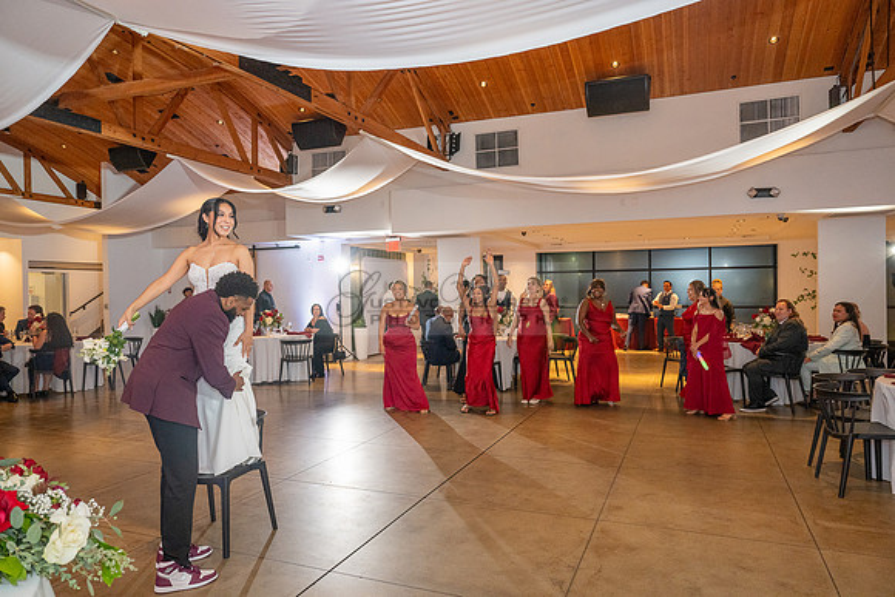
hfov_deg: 73.7
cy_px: 298
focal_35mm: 24
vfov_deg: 53.2
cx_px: 448
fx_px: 597
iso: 2000
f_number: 3.5
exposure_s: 1/200
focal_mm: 24
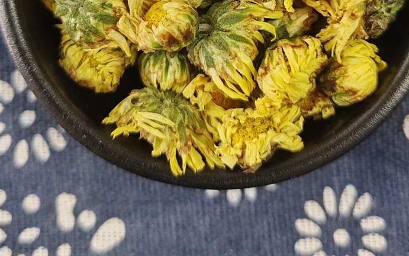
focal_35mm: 54
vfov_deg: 22.3
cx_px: 215
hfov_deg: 37.5
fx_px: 602
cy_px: -45
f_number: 1.8
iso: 640
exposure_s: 1/100
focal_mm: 6.14
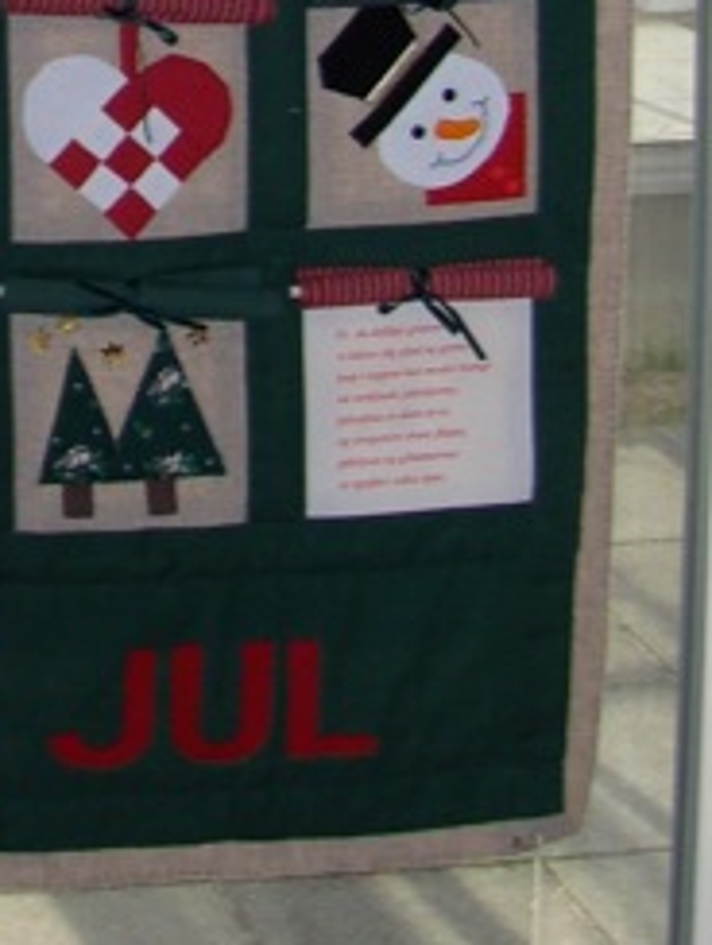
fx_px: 3444
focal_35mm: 126
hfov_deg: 11.4
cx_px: -325
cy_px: -221
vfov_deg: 15.0
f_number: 3.5
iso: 100
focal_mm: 6.5
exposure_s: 1/420
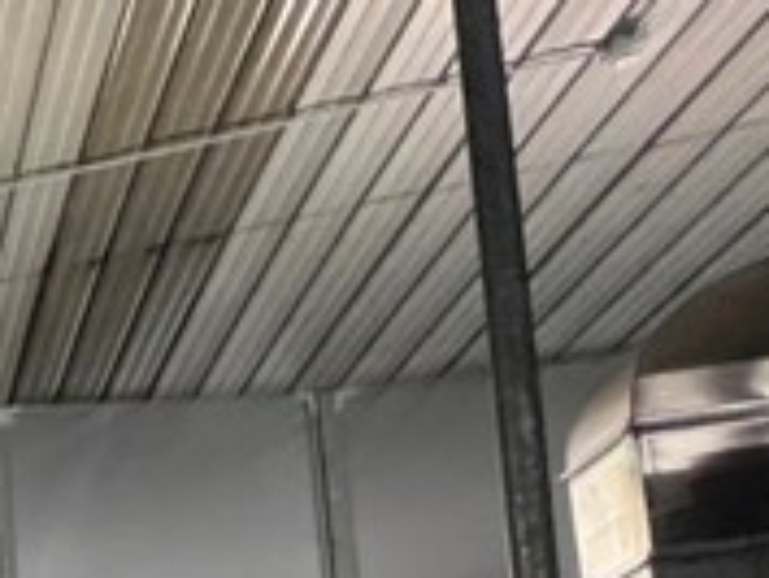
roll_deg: -0.4
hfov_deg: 23.0
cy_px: 904
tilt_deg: +6.8
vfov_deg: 23.5
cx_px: -591
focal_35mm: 47
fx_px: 1045
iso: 640
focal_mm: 1.57
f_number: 1.8
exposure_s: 1/50
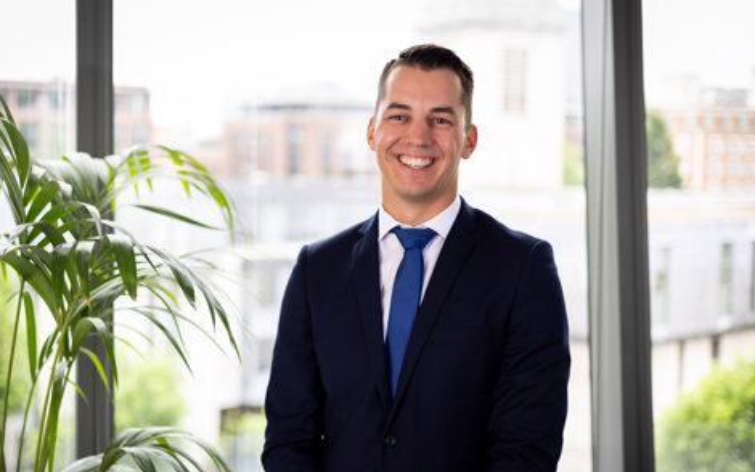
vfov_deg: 24.9
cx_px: 384
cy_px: 254
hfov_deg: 38.9
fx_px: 1070
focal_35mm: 52
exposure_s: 1/180
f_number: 1.4
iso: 100
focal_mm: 50
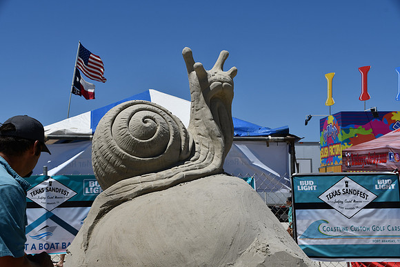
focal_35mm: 69
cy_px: 134
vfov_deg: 19.7
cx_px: 200
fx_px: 767
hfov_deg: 29.2
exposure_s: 1/500
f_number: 11
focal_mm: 46
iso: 100
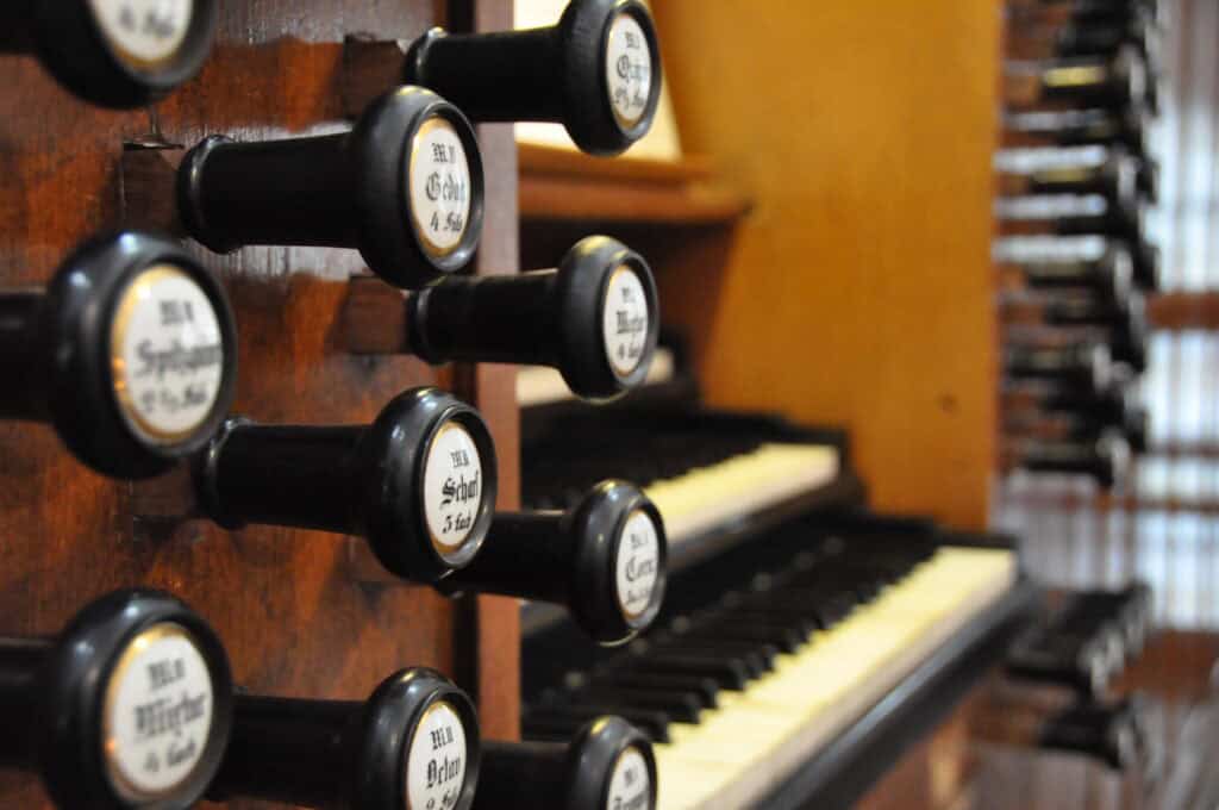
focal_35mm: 52
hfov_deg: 37.9
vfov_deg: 25.7
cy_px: 405
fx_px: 1775
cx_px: 610
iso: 3200
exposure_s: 1/25
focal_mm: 35
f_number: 4.2
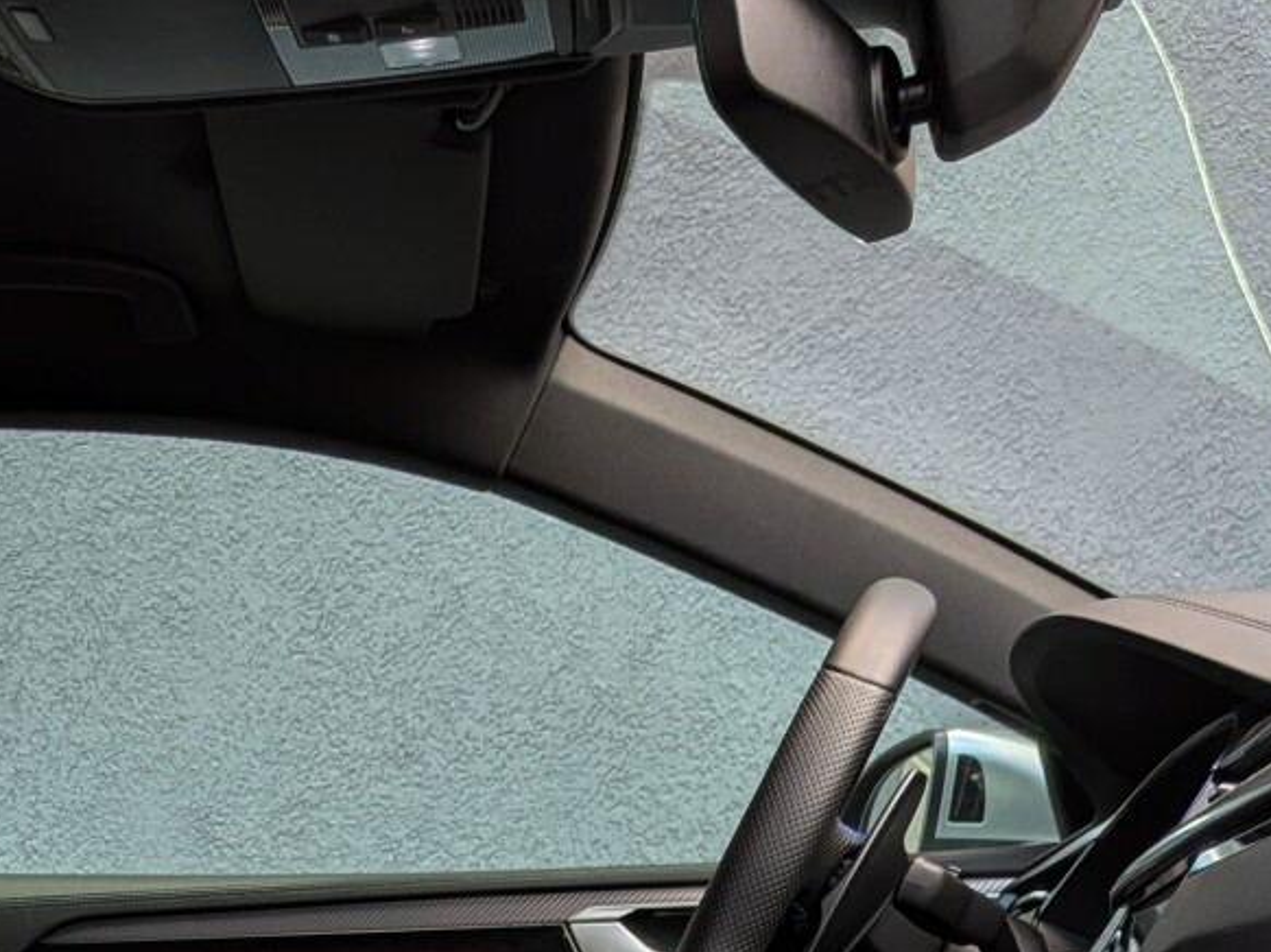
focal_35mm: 66
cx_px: 0
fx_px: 2422
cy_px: 1293
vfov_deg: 20.1
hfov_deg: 27.7
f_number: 1.7
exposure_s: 1/367
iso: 31
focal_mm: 4.53
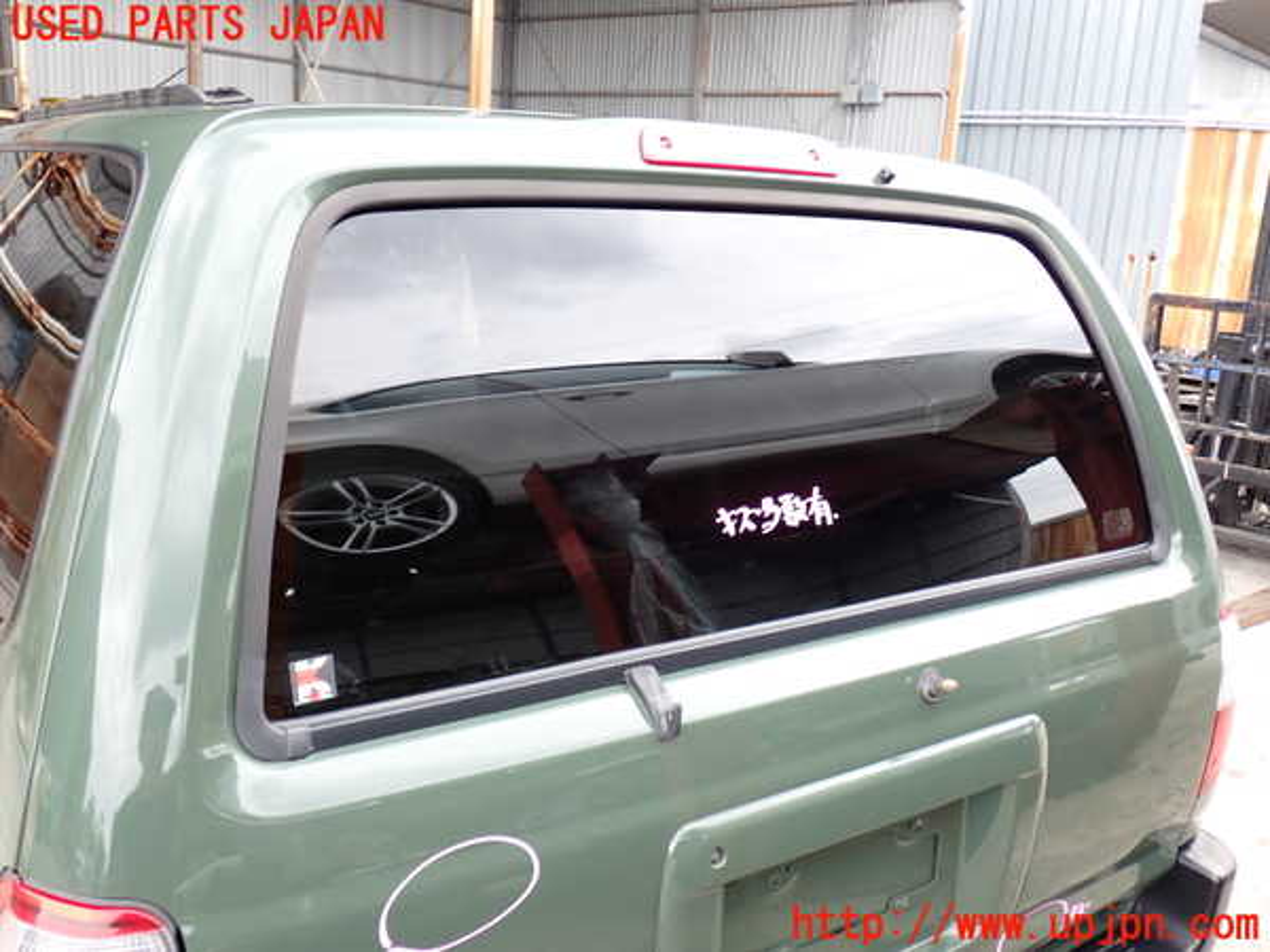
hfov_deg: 56.8
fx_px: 1174
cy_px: 476
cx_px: 635
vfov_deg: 44.2
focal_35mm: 32
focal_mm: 5.79
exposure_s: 1/125
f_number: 2.4
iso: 100
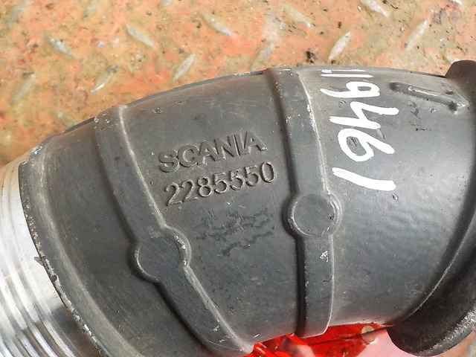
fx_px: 413
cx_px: 238
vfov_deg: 46.8
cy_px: 178
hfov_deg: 60.0
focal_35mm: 30
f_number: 3.3
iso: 800
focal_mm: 4.1
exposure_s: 1/40
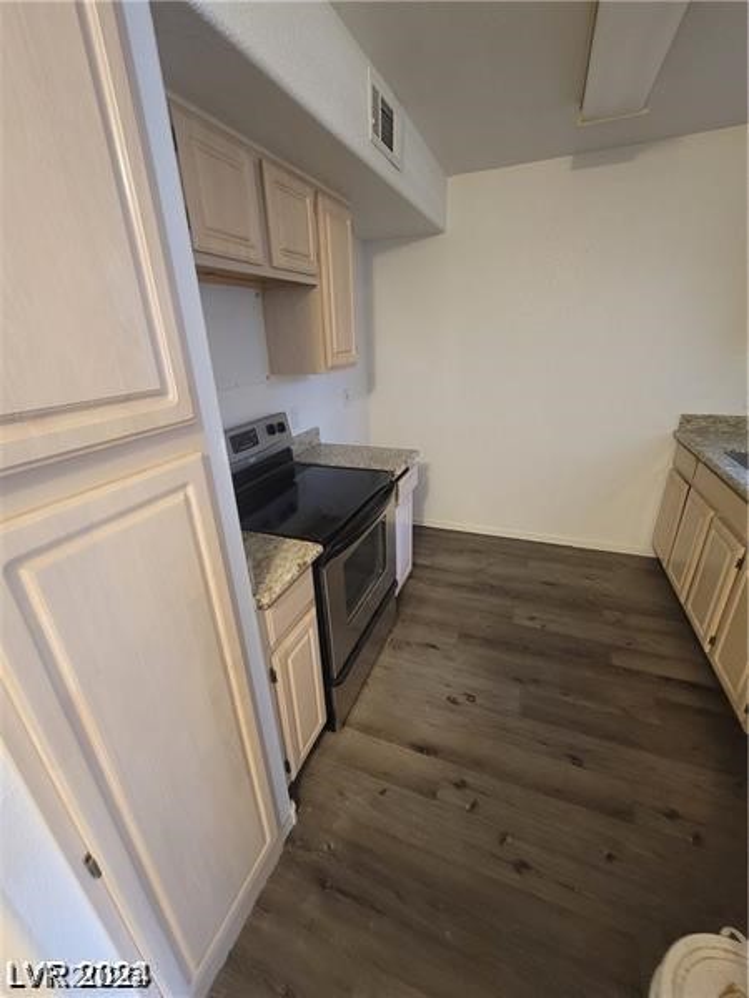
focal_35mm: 13
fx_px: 375
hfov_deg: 89.9
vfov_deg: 106.2
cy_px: 499
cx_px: 374
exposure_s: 1/30
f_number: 2.2
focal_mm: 2.2
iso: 500
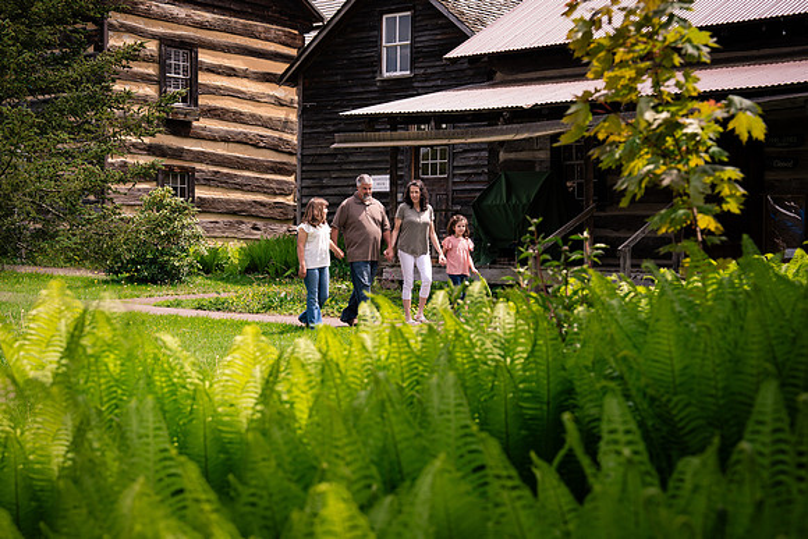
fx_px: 1603
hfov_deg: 28.3
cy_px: 270
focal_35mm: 71
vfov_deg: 19.1
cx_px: 404
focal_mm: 70
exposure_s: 1/250
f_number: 5
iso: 100
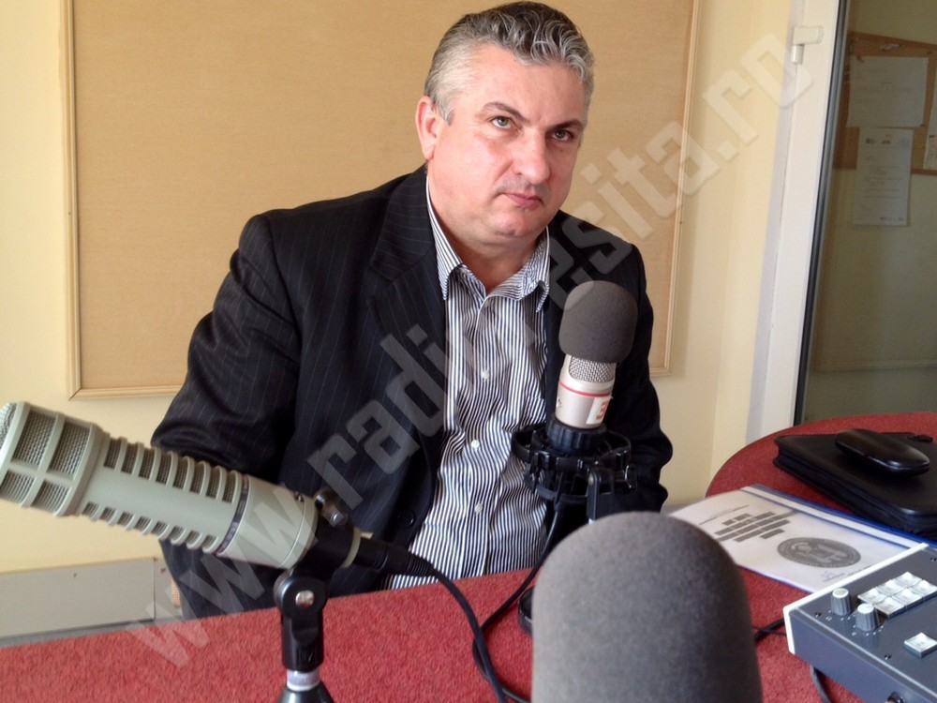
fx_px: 947
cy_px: 352
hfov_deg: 52.6
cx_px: 468
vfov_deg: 40.7
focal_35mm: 35
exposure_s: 1/24
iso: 50
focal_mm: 4.28
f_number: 2.4
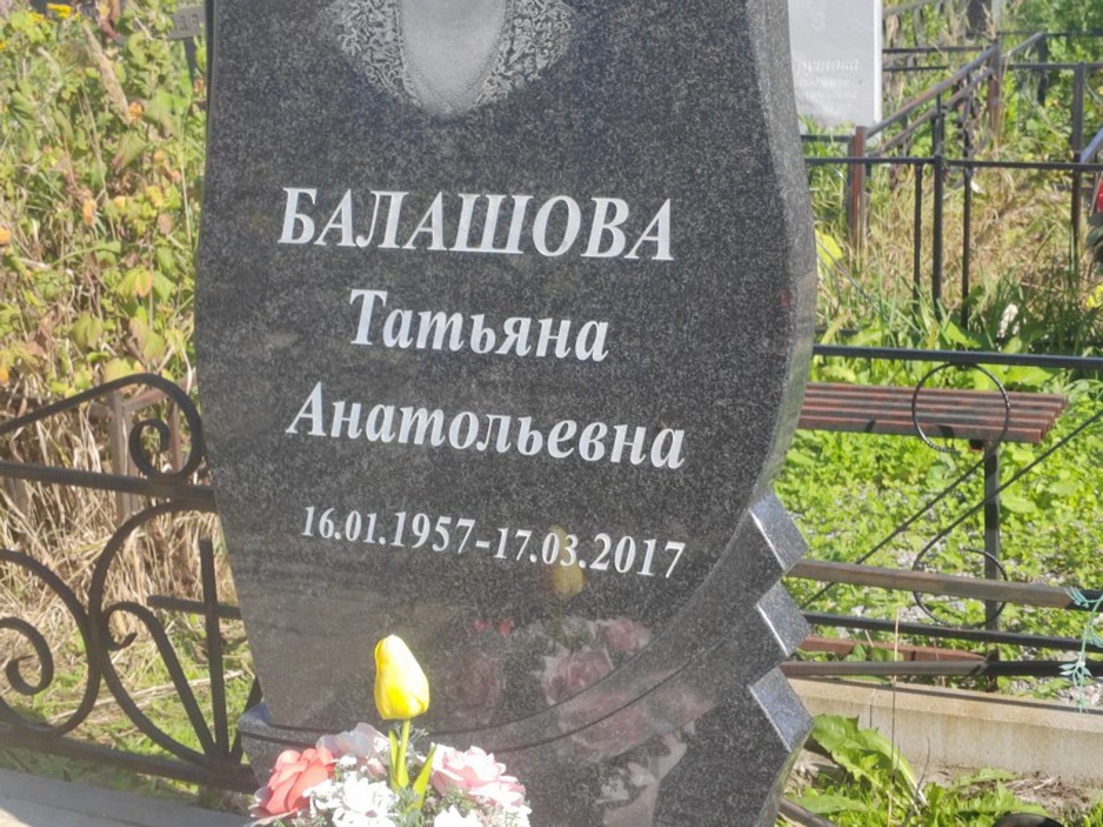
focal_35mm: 62
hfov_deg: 31.2
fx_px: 1976
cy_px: 414
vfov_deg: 23.7
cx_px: 552
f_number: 1.9
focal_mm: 5.52
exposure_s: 1/690
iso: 100
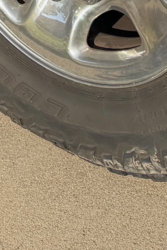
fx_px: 1232
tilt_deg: -15.4
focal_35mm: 177
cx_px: -236
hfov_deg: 7.3
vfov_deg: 9.8
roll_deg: +0.7
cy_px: -413
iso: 100
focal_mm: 6.76
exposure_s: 1/5714
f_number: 1.78
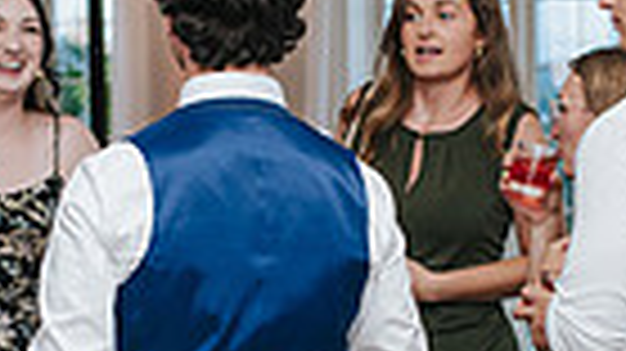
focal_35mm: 170
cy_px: 363
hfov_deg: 12.6
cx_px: 172
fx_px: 2820
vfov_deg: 7.1
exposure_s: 1/200
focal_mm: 35
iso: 800
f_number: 3.2
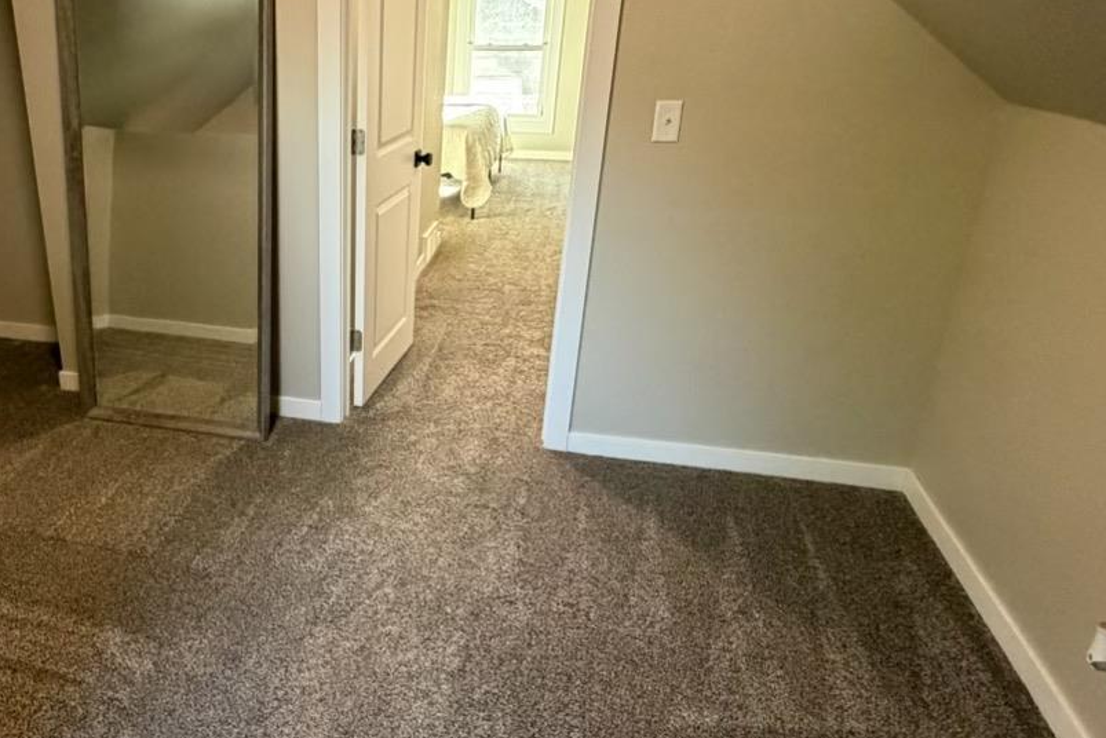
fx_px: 891
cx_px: 324
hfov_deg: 61.2
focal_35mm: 29
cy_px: 395
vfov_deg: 45.0
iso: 500
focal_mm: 2.22
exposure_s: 1/60
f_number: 2.2
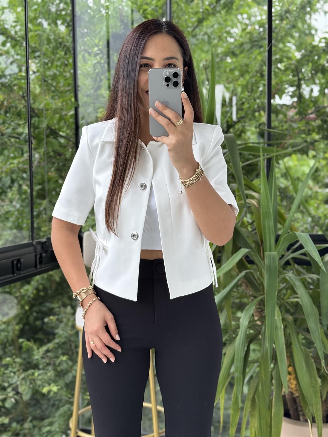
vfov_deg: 39.7
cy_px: 218
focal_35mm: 48
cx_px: 164
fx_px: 606
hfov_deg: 30.3
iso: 64
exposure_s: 1/260
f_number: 1.78
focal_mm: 6.76
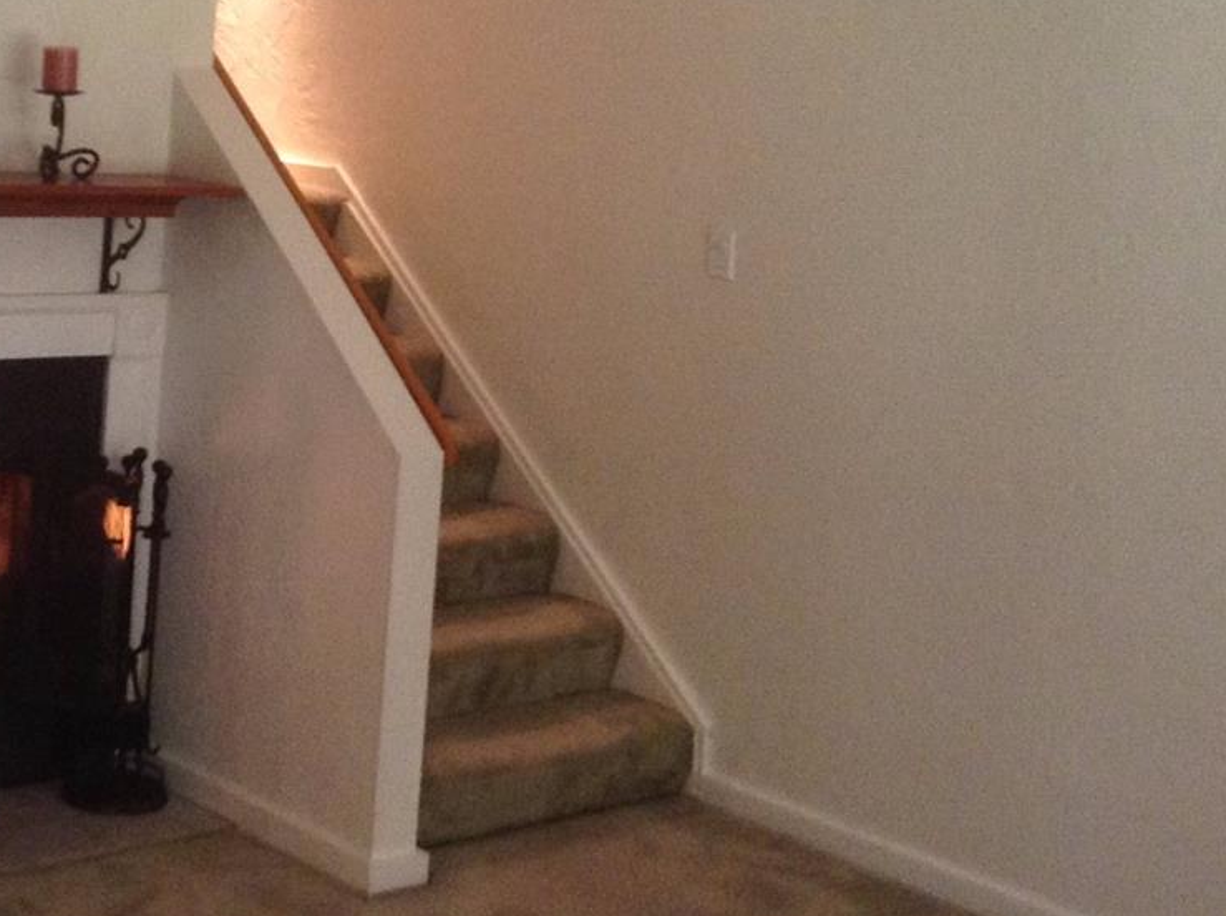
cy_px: 191
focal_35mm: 67
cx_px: 191
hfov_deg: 28.2
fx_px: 2369
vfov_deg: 21.6
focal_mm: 3.3
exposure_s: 1/24
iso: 160
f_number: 2.4
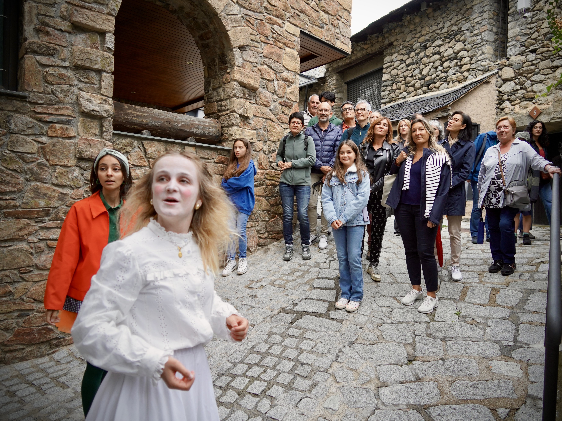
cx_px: 309
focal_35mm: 26
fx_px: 422
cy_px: 210
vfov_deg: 53.1
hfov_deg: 67.1
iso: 800
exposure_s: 1/160
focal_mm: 24
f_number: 4
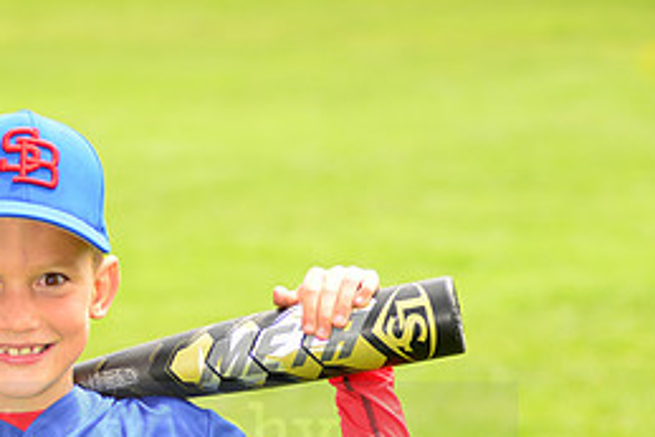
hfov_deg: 9.1
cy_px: 416
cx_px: 28
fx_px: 4078
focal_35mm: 224
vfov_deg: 6.1
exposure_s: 1/250
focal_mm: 100
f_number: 5
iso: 100
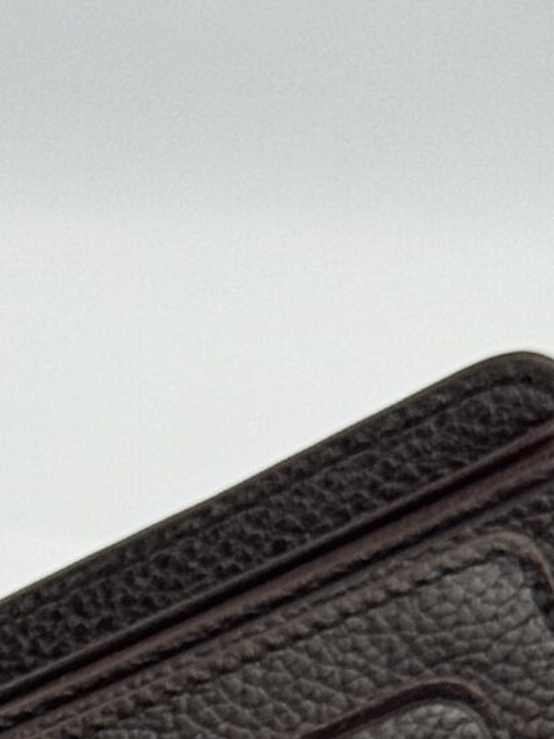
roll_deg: +12.4
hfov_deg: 6.6
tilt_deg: -37.5
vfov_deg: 8.6
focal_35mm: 223
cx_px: -107
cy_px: 1163
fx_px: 4760
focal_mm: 6.76
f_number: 1.78
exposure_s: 1/409
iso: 64
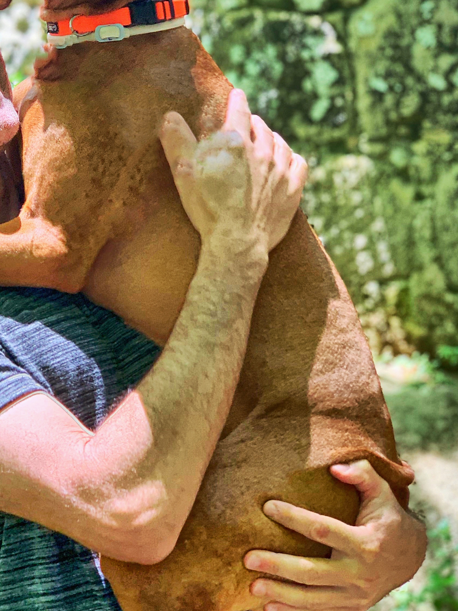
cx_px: 87
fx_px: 1640
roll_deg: -1.8
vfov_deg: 21.0
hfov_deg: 15.8
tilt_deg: -0.6
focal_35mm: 93
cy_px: 215
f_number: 2.4
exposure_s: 1/122
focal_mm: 6
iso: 100
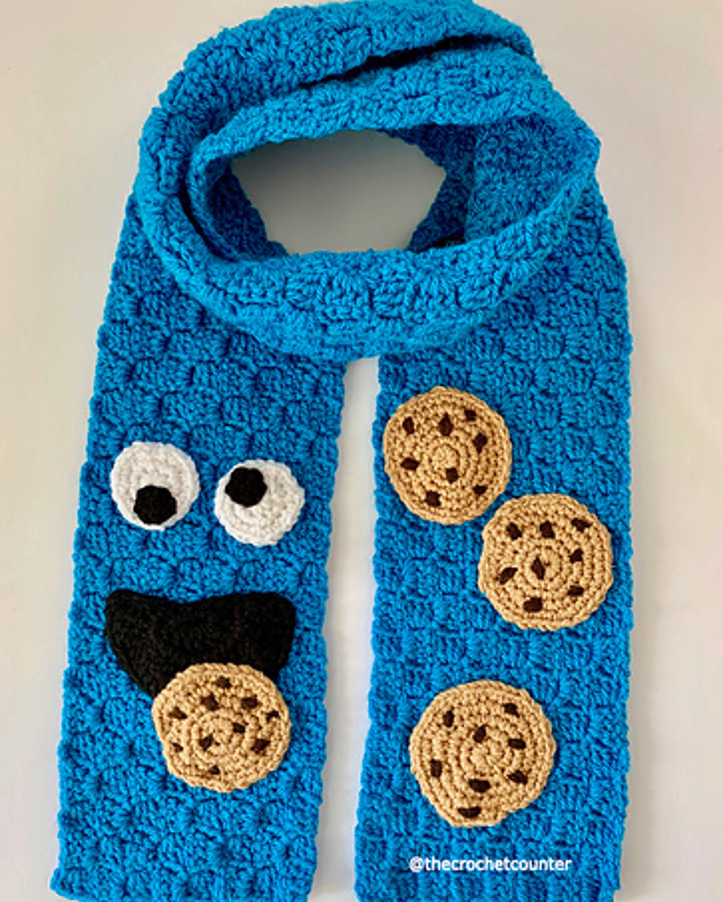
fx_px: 748
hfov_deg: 51.6
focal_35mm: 28
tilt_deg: -85.9
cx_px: 358
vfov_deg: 62.2
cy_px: 470
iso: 100
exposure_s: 1/69
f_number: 1.8
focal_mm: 4.25
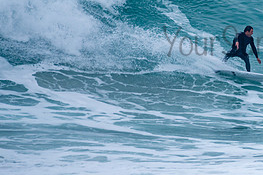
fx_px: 8783
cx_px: 266
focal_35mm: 1203
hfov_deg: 1.7
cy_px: 32
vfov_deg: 1.1
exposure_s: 1/800
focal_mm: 500
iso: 160
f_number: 5.6
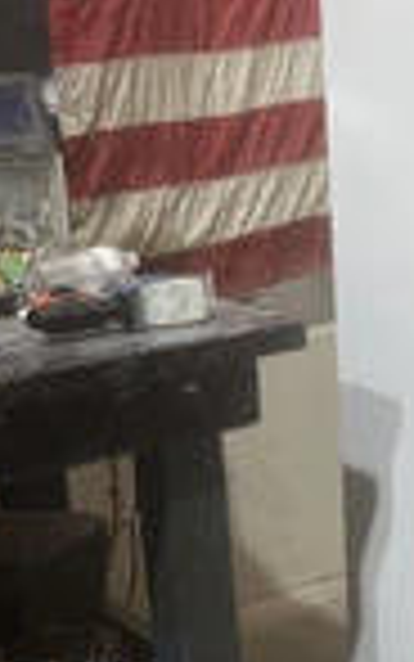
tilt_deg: -10.8
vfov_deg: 27.5
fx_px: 1353
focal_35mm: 75
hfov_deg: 16.6
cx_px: 518
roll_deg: -0.2
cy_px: 311
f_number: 1.6
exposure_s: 1/120
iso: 125
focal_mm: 5.1
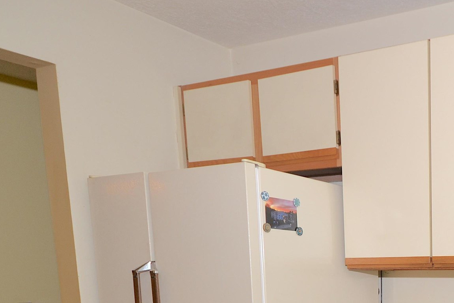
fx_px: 605
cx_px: 486
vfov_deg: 25.0
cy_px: 376
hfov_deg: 35.7
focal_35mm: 48
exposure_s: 1/60
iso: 400
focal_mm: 12
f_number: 5.6
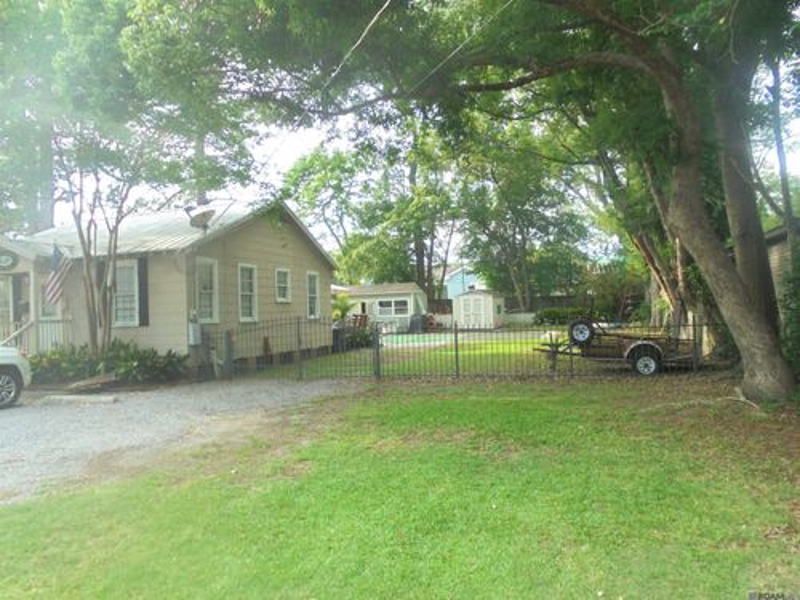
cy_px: 300
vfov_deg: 53.1
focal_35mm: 26
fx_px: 601
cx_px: 400
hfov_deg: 67.3
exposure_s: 1/80
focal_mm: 4.6
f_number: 3.5
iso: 100
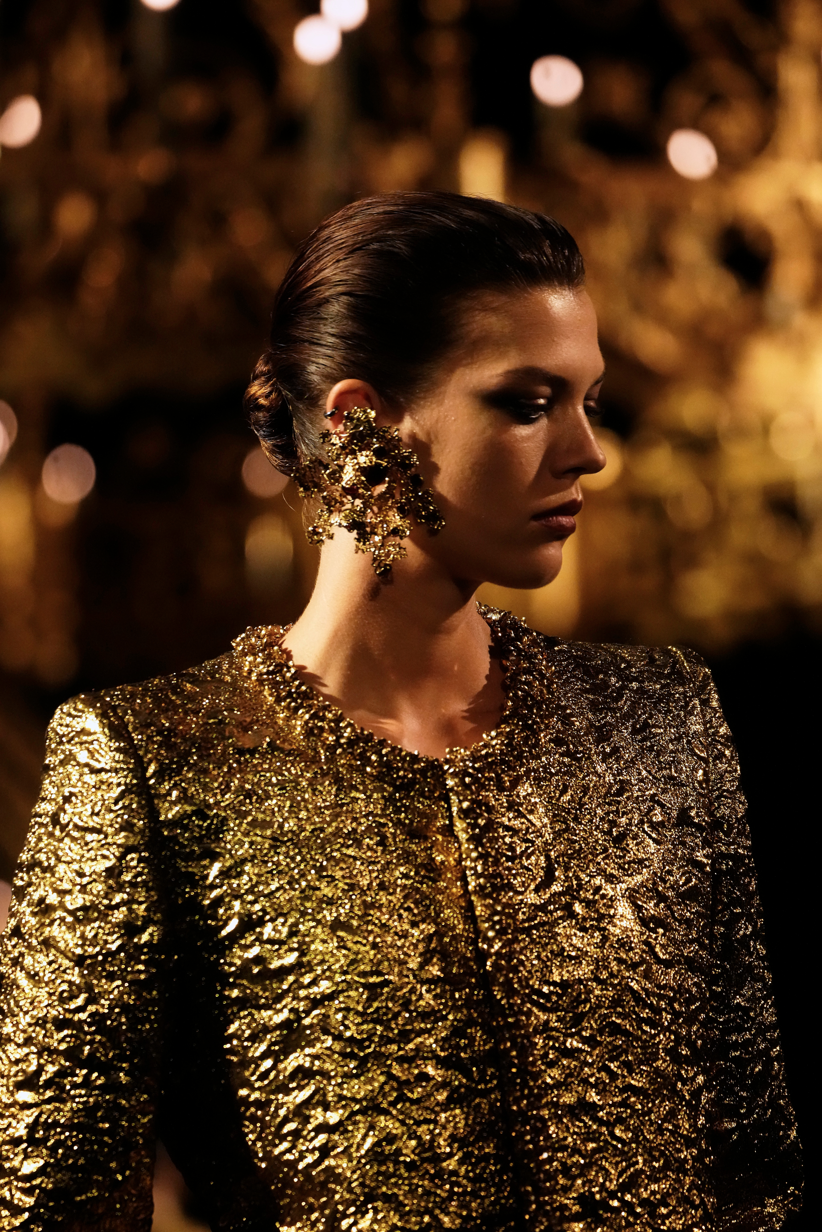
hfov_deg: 5.8
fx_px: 8048
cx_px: 411
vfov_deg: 8.8
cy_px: 616
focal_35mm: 235
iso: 8000
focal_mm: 235
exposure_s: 1/320
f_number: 5.6
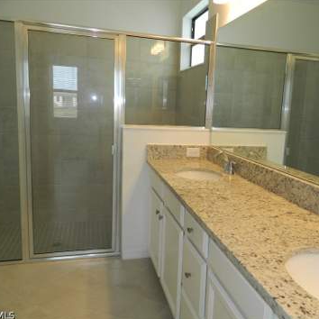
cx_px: 191
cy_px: 160
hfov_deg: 53.7
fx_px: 313
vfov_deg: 54.0
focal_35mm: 30
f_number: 3.1
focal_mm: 4.5
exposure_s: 1/40
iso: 80
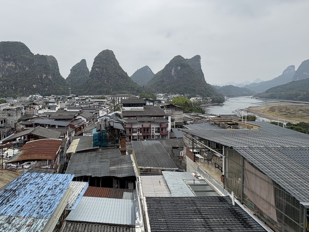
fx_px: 179
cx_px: 108
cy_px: 95
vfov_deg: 65.4
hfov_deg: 79.6
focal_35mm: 20
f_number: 2.2
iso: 40
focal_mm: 2.22
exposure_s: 1/993
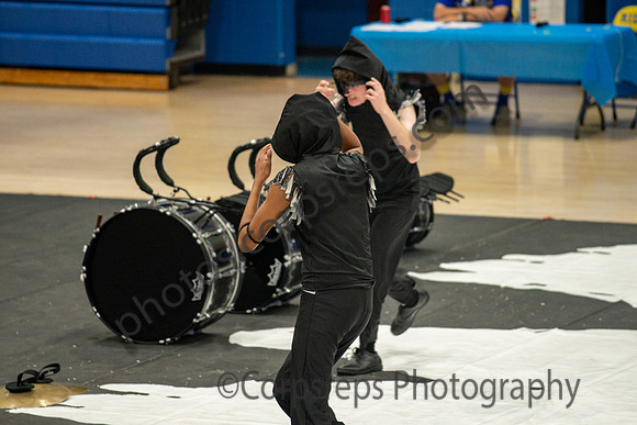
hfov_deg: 8.0
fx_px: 4537
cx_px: 315
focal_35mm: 256
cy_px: 166
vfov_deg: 5.4
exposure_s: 1/500
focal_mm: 200
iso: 5000
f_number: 4
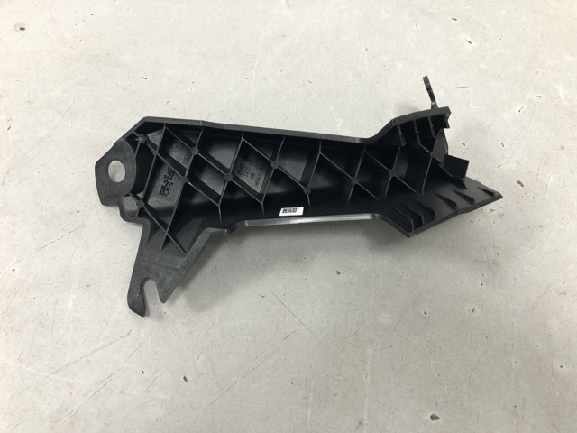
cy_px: 216
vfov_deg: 49.7
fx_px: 467
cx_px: 288
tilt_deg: -61.7
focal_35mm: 28
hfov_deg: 63.4
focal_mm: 4
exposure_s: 1/20
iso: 40
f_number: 1.8
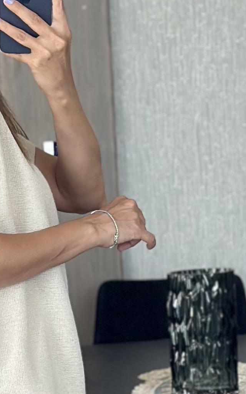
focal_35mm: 201
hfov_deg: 6.5
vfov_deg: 10.3
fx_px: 2156
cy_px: 404
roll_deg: +2.8
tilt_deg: -14.1
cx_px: -44
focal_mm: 6.86
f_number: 1.78
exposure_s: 1/93
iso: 125
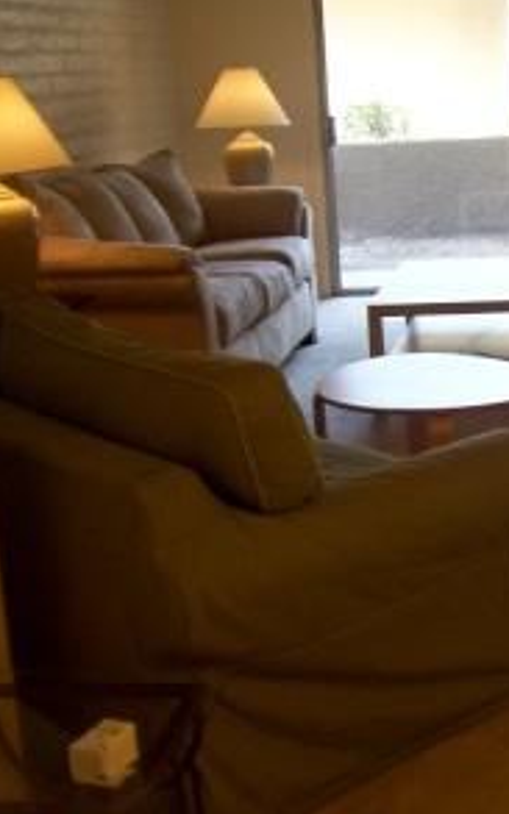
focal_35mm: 58
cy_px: 350
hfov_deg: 21.5
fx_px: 1288
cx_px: 522
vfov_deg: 35.1
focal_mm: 5.54
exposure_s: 1/39
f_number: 2.76
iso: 140
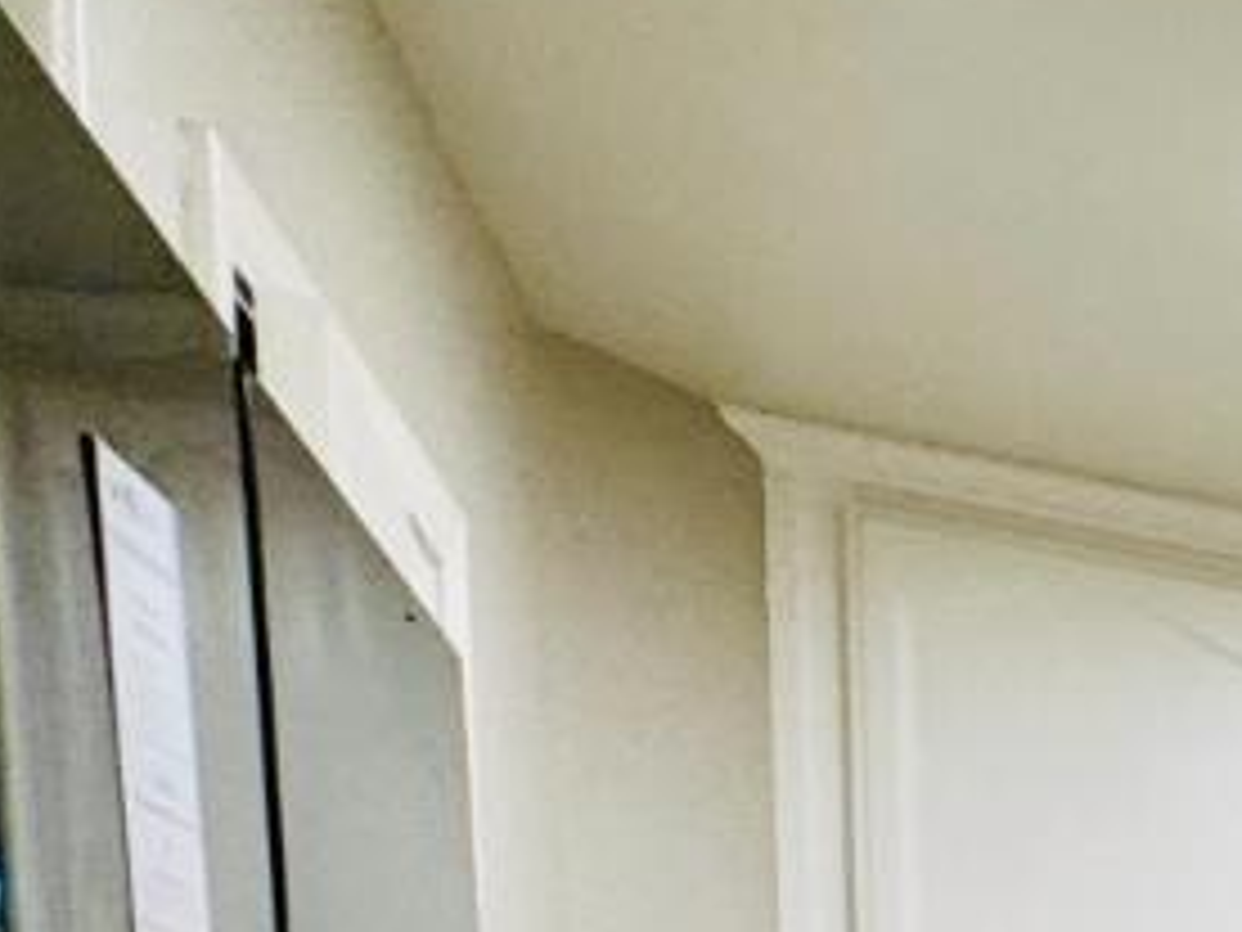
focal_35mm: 76
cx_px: 2912
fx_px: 2727
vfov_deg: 15.7
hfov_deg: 15.4
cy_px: 1821
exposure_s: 1/120
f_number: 2.2
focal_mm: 2.22
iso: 160
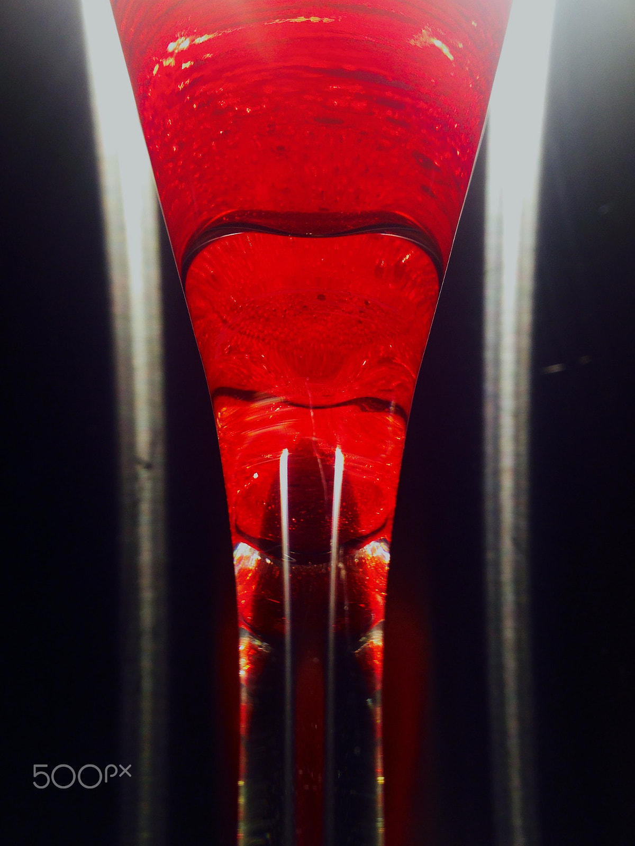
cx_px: 318
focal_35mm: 33
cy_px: 423
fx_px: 807
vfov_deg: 55.4
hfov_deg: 42.9
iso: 50
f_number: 2.4
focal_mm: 4.12
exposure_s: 1/60
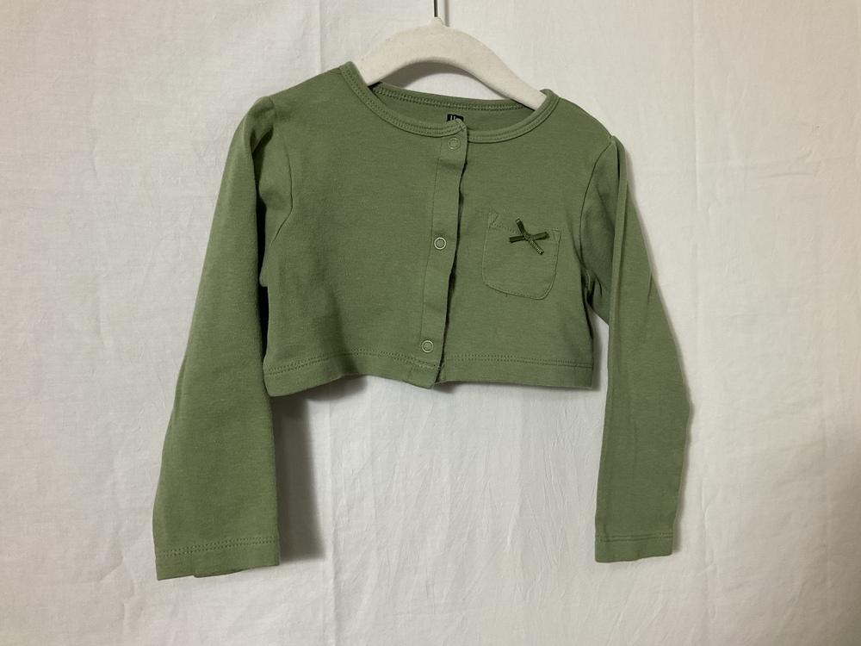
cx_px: 430
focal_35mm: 29
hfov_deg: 61.7
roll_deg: +1.6
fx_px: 721
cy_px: 323
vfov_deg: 48.2
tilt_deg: +0.1
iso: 80
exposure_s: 1/60
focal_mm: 3
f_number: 1.8
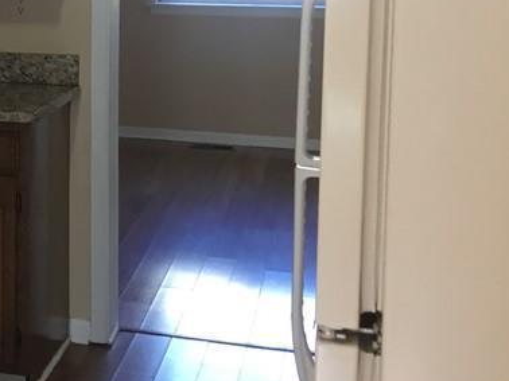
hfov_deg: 21.6
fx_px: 1234
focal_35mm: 84
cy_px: -35
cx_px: -108
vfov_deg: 17.0
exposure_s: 1/30
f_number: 2.4
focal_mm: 3.3
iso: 50
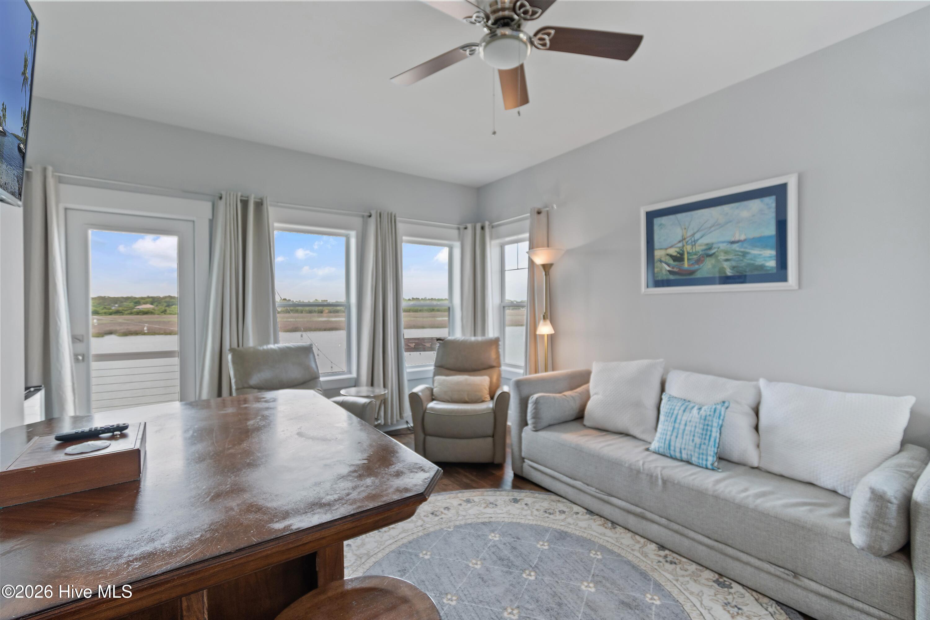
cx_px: 465
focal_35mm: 15
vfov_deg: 77.3
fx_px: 387
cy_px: 310
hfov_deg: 100.4
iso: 100
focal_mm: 10
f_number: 4.5
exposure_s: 1/25
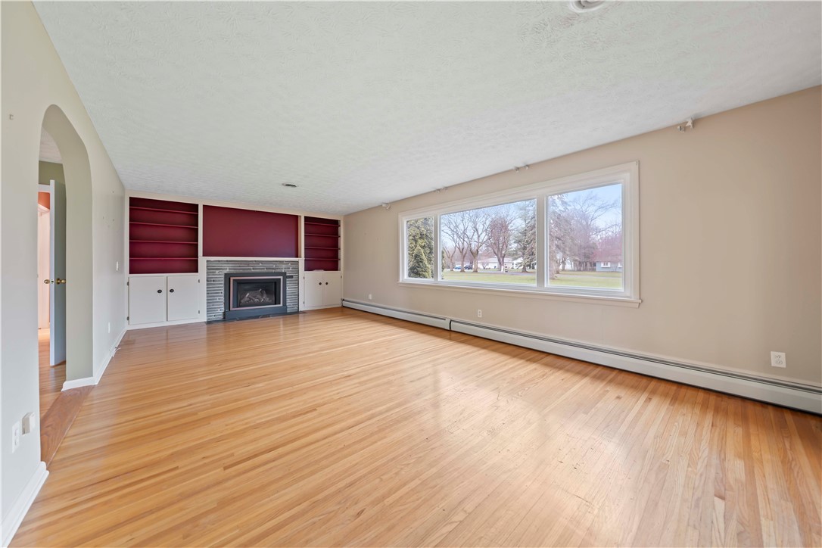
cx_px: 411
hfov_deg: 112.6
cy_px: 274
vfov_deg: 90.0
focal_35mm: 12
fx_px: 274
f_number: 2.8
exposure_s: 1/10
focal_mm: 12
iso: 100
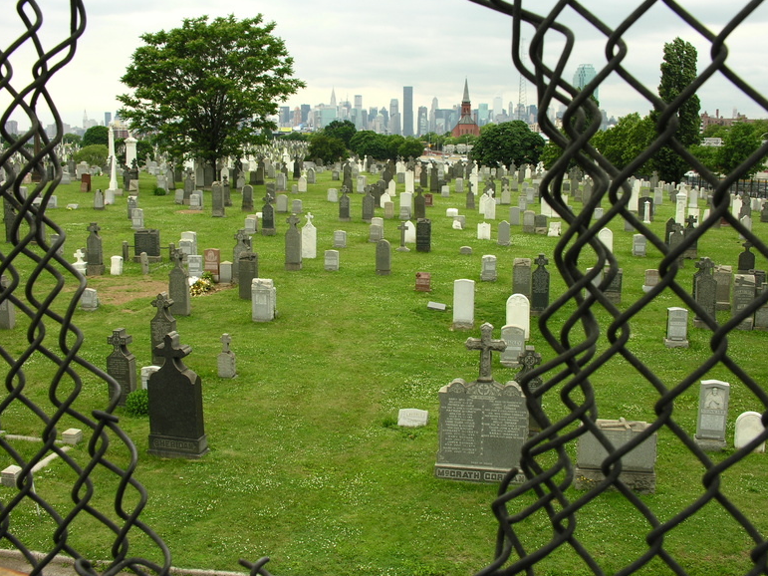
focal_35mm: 38
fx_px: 843
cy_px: 285
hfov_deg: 49.0
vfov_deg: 37.7
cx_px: 384
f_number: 7.1
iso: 50
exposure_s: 1/77.8
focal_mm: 9.5
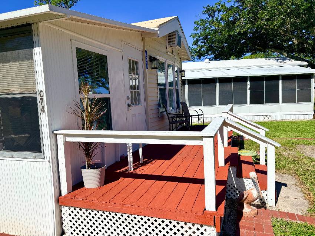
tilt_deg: -5.6
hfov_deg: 67.3
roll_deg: +3.0
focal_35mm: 26
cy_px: 118
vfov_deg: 53.0
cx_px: 158
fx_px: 237
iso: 50
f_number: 1.6
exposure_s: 1/6993
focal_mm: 5.96
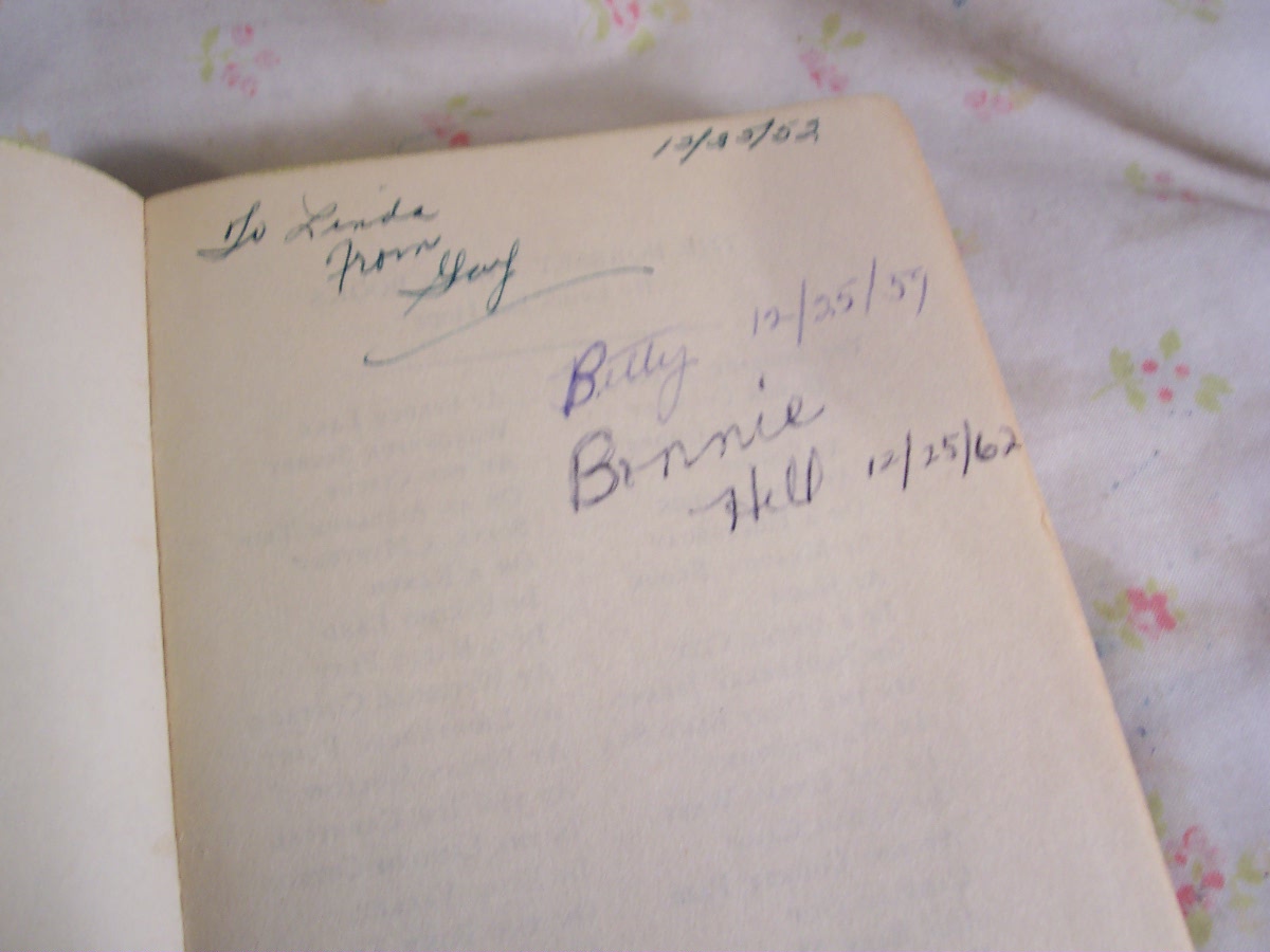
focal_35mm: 37
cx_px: 635
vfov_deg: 38.7
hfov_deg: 50.1
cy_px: 476
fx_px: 1357
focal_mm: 5.6
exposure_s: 1/45
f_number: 2.8
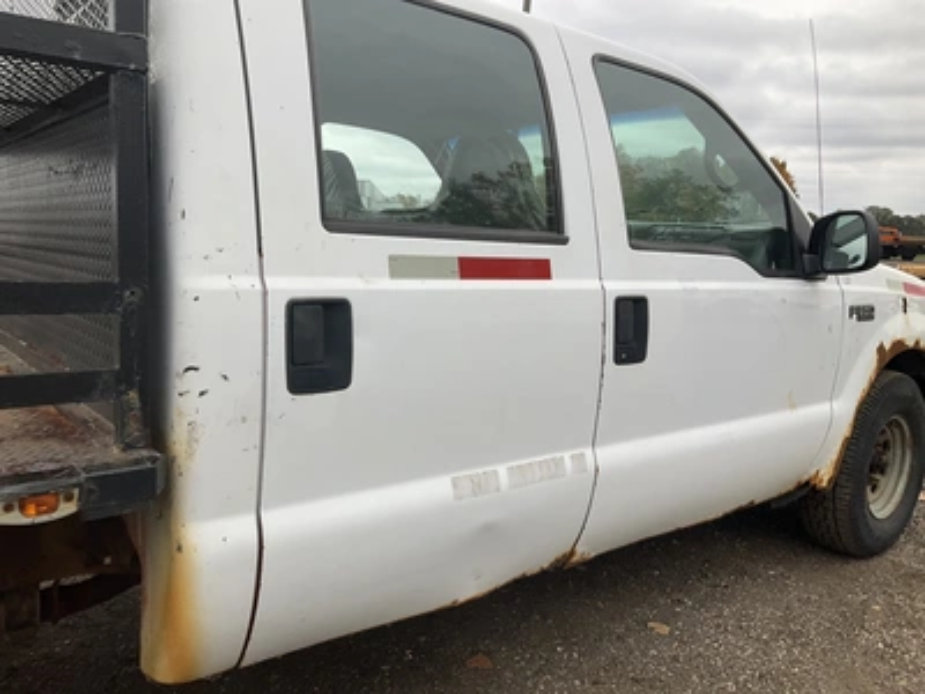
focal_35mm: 29
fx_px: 775
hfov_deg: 61.7
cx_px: 462
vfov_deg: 48.2
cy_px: 347
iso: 25
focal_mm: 3
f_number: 1.8
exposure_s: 1/642
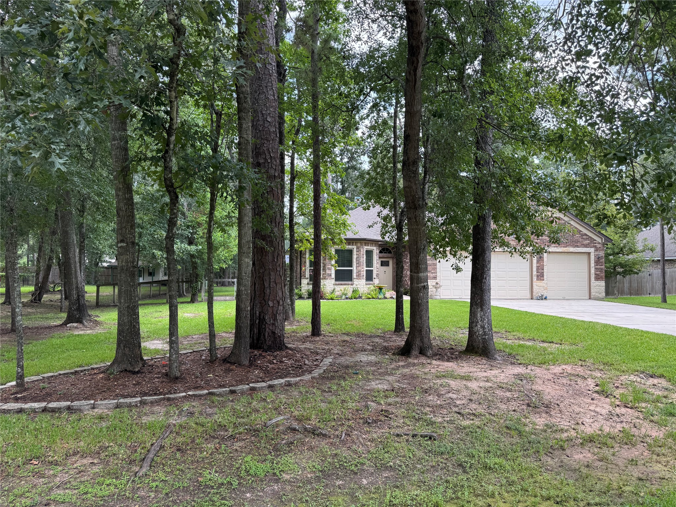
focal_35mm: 24
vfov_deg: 56.8
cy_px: 254
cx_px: 338
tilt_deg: +1.4
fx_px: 469
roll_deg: -0.5
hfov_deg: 71.6
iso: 80
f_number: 1.78
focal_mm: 6.76
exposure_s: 1/312
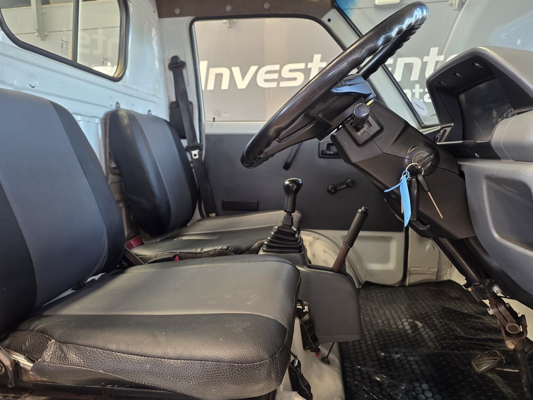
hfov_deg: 69.3
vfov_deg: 54.9
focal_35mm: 25
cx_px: 252
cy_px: 201
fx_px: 385
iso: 200
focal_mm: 6.25
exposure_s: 1/100
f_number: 1.7
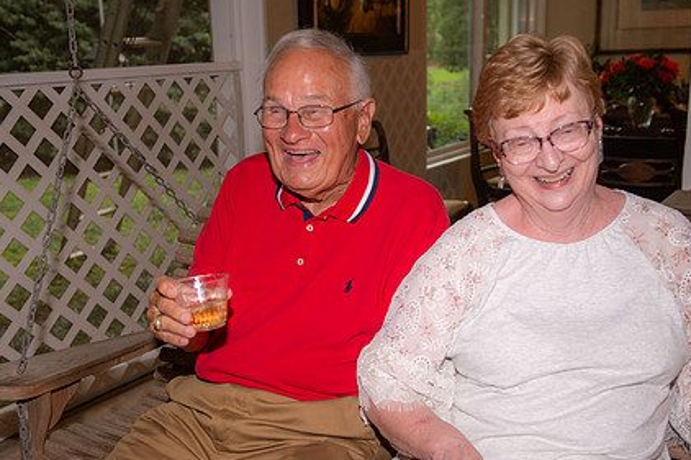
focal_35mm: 44
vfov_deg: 30.5
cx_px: 359
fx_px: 844
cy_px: 254
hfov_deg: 44.5
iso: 64
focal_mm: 32
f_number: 3.5
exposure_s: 1/60
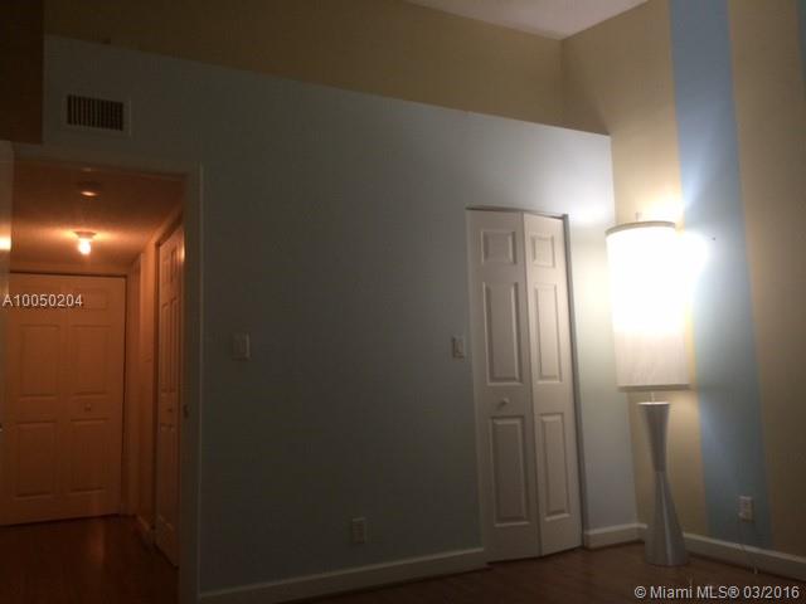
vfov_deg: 48.2
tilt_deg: +7.3
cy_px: 302
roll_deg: +2.9
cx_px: 403
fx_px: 675
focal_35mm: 29
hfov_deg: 61.7
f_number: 2.2
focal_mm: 4.15
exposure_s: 1/30
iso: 50
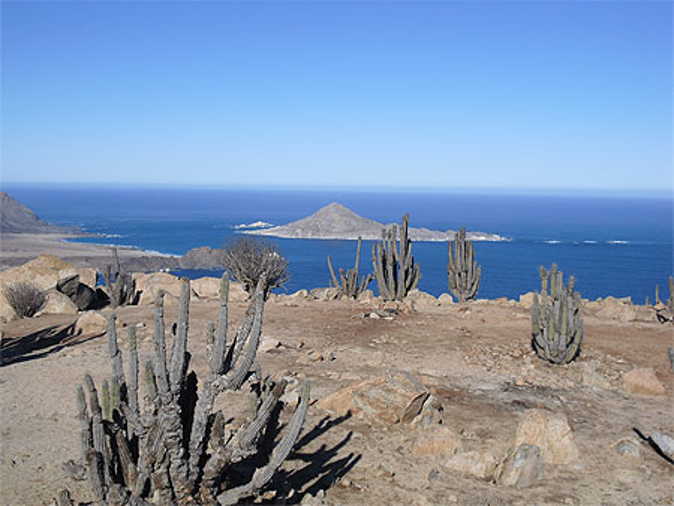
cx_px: 337
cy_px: 253
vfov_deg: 27.5
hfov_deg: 36.2
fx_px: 1033
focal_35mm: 53
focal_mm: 9.4
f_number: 9.6
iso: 64
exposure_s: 1/160
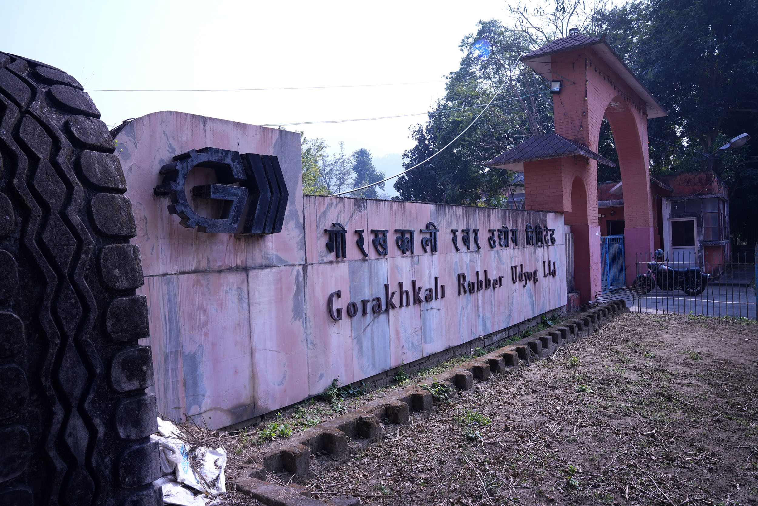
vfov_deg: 53.1
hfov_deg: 73.7
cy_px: 253
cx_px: 379
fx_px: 505
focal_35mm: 24
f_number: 8
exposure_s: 1/500
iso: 400
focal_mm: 24
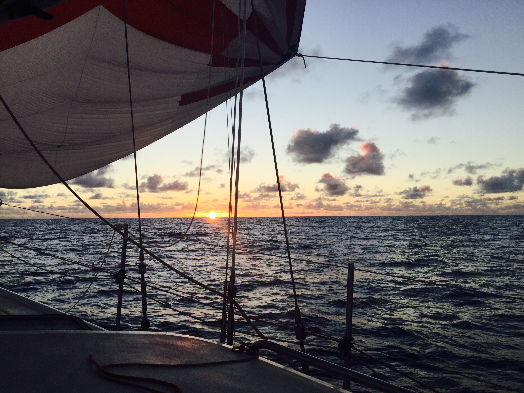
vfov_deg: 45.4
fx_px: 469
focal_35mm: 31
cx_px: 262
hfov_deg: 58.4
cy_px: 196
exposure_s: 1/307
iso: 25
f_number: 2.4
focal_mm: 3.3
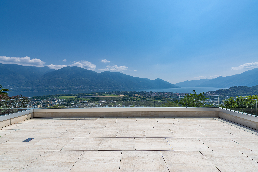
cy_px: 86
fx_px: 100
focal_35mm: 14
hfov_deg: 104.2
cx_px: 129
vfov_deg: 81.3
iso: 100
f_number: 9
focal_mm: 14
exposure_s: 1/500
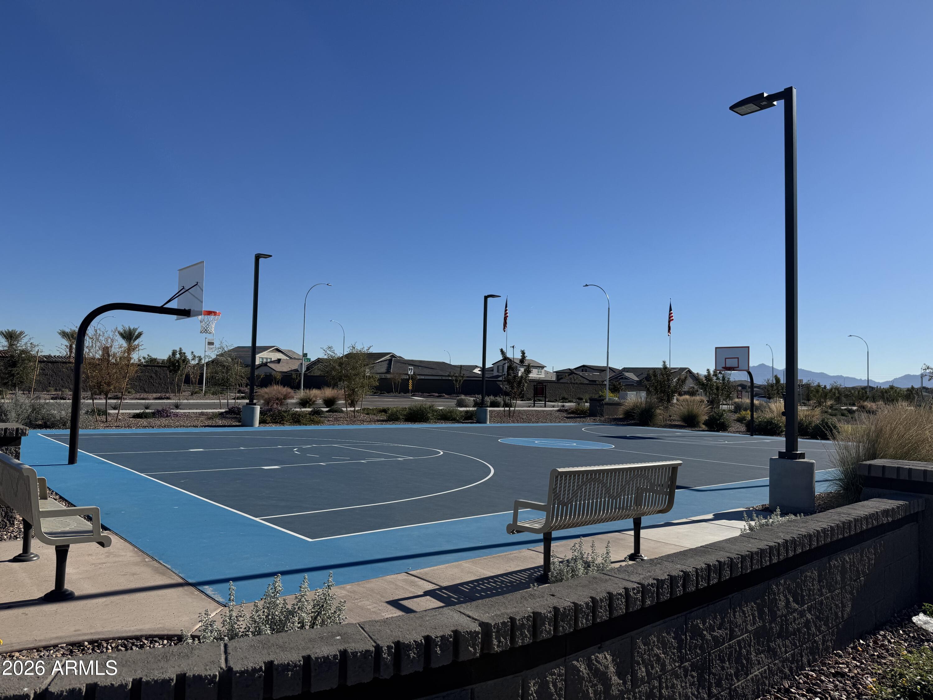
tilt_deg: +3.2
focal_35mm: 24
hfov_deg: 71.6
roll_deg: +0.6
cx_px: 466
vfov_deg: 56.8
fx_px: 647
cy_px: 350
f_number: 1.78
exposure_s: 1/7937
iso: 80
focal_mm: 6.76
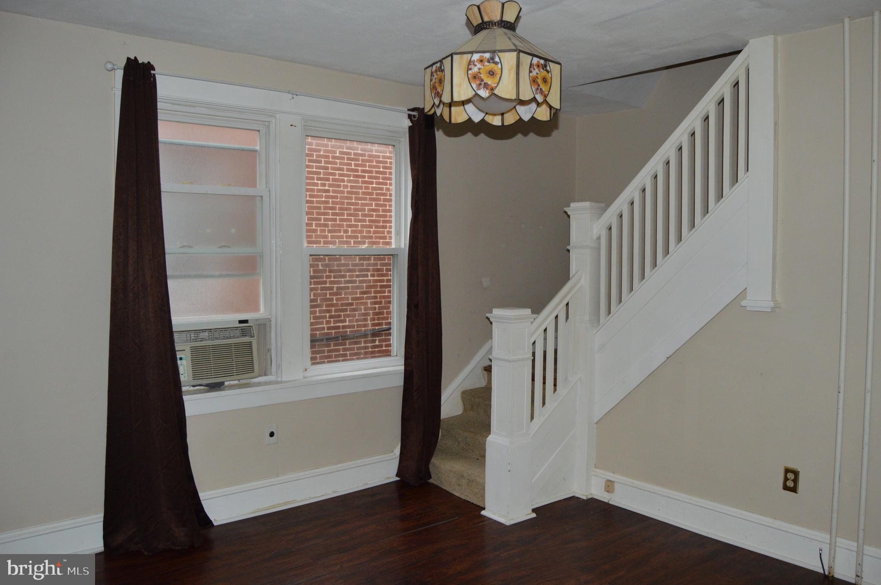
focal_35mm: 27
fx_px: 660
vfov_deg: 47.8
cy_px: 292
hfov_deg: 67.4
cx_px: 440
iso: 800
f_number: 4.5
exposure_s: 1/200
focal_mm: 18
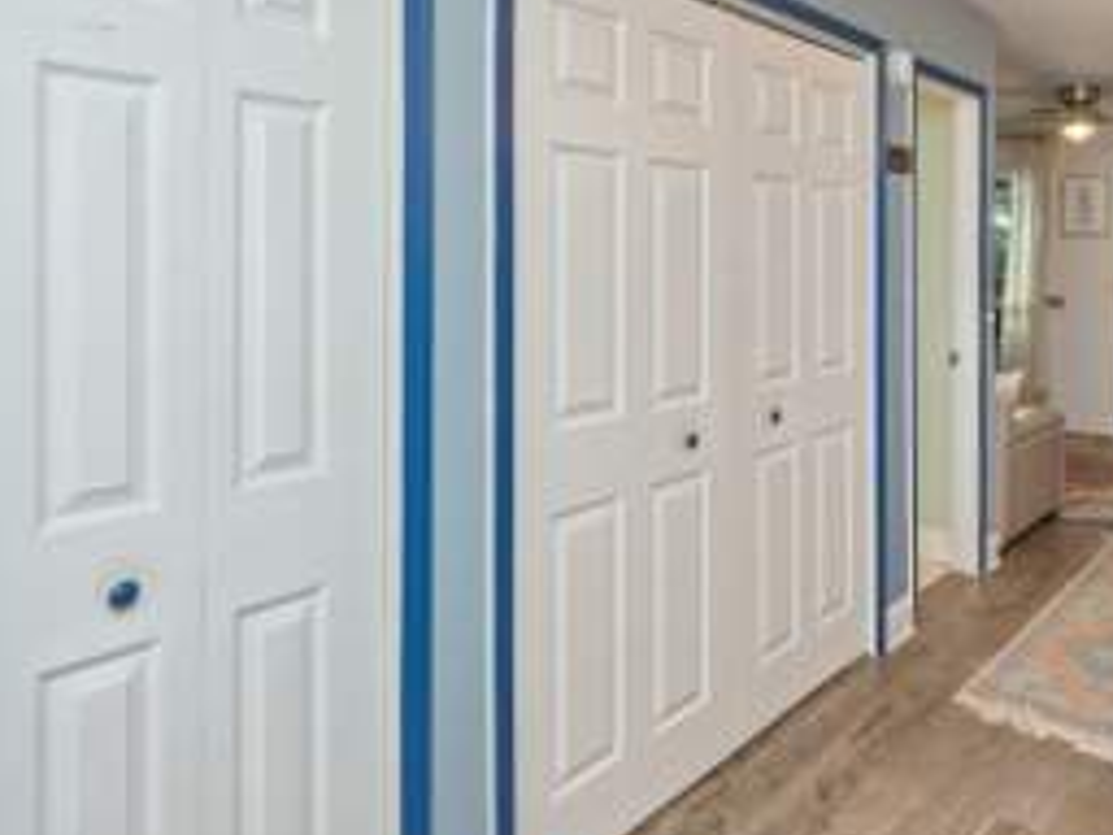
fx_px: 897
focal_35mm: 28
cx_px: 787
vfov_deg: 48.9
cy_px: 270
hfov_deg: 61.2
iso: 320
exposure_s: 1/30
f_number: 8
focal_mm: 15.5
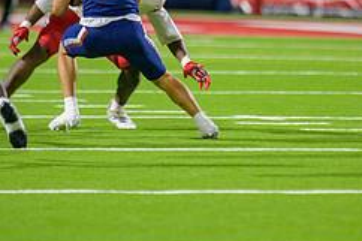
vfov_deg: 1.9
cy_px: -11
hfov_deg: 2.9
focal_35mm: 719
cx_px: 193
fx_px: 7225
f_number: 2.8
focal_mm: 300
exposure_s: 1/250
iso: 2000
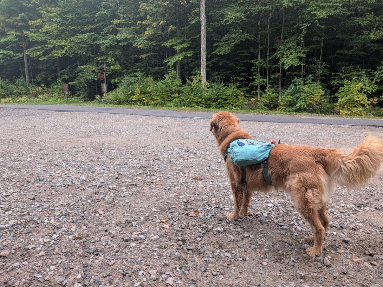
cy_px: 144
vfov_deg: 56.8
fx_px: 266
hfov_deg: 71.6
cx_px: 192
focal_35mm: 24
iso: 228
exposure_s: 1/220
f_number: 1.7
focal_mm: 4.53
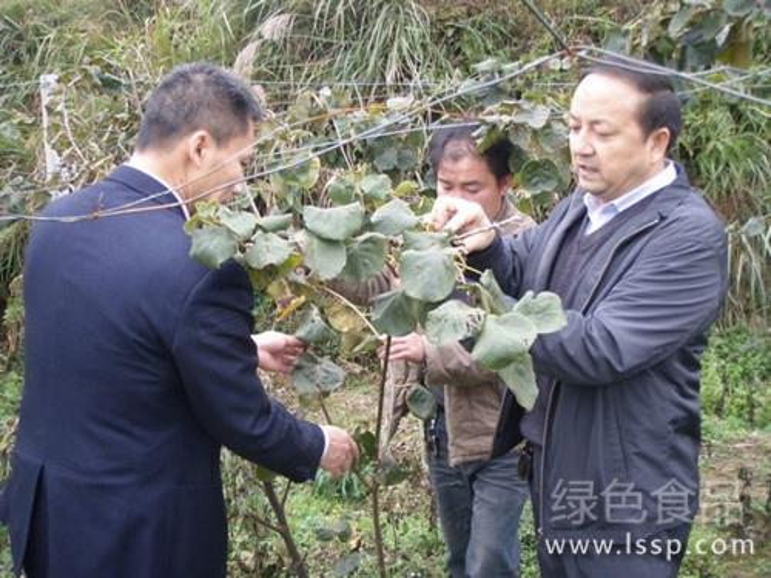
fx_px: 846
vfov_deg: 37.7
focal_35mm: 38
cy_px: 289
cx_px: 386
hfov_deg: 49.0
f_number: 3.5
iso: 400
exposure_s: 1/250
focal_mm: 6.7
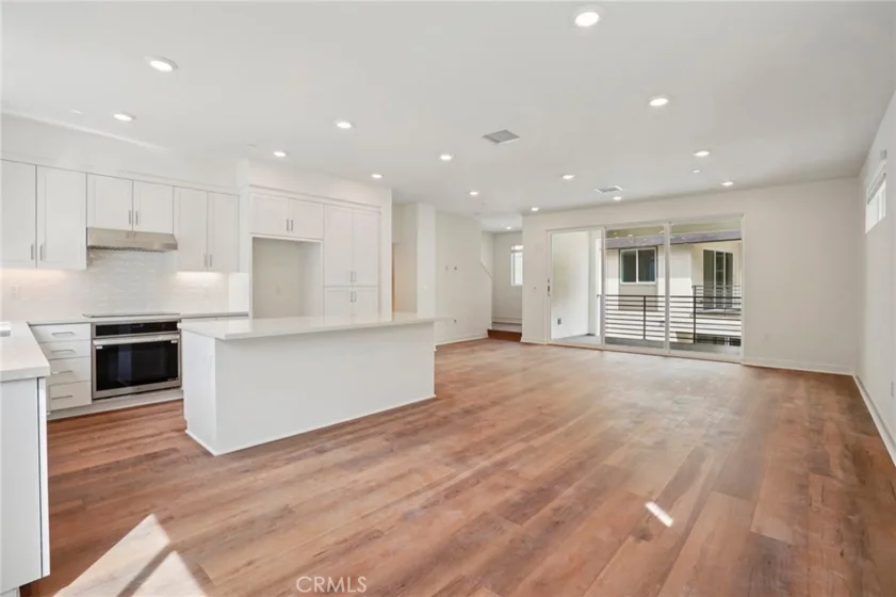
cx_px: 448
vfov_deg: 73.7
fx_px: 398
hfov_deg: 96.8
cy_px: 298
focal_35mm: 16
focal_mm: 16
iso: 400
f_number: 8
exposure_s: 1/60
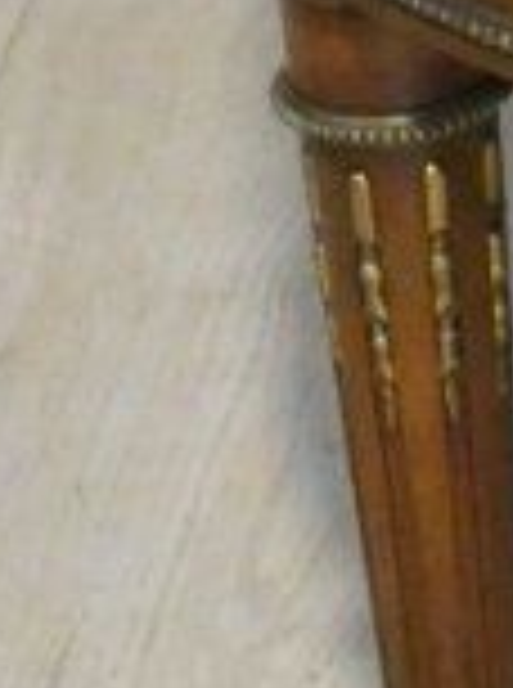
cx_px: 1485
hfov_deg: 3.1
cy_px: -666
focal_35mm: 470
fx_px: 9326
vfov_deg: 4.2
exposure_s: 1/80
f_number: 4.3
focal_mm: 12.5
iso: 1250
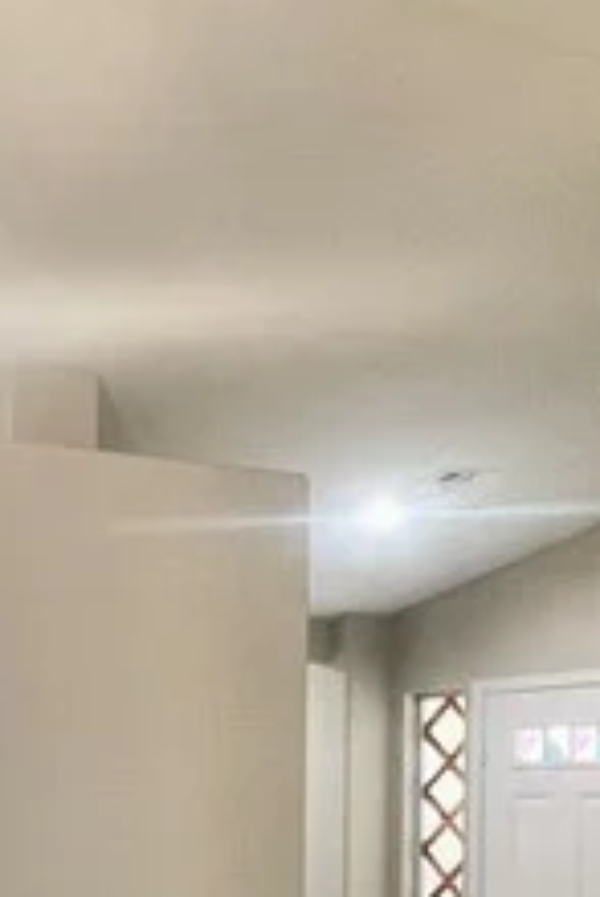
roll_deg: -0.7
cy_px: 799
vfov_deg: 30.5
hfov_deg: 19.7
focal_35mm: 63
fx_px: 1572
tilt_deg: +0.8
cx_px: -196
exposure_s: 1/120
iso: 200
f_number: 1.8
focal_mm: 1.57
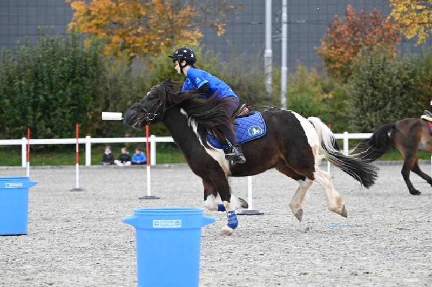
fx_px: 1858
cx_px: 216
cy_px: 144
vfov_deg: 8.8
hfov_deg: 13.3
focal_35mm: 155
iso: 3200
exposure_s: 1/800
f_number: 4.8
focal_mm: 155
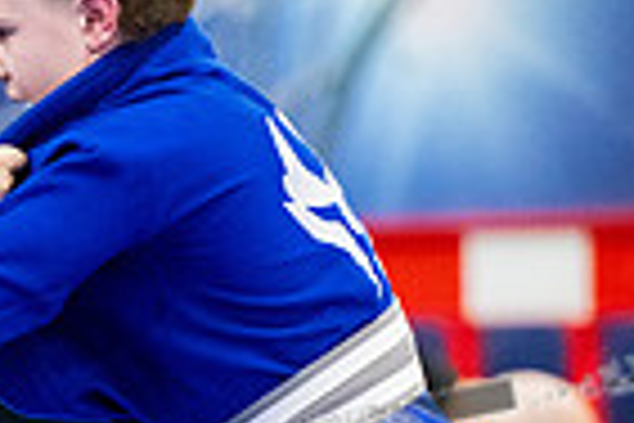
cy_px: 601
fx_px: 14458
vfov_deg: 1.7
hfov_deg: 2.5
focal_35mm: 821
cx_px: -216
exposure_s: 1/500
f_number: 2.8
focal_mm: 200
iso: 5000
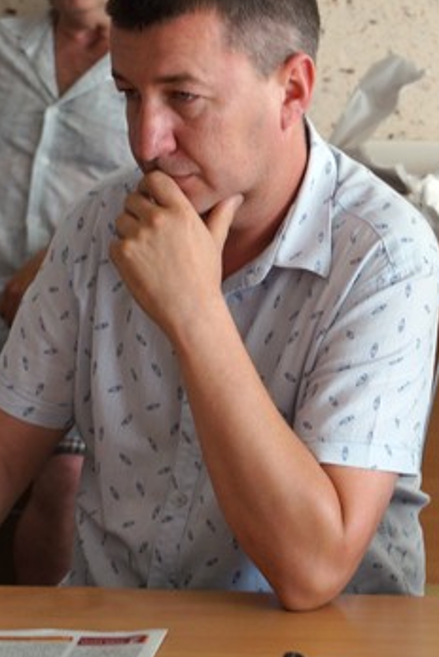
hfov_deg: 9.0
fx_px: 2756
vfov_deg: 13.6
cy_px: 296
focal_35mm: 151
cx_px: 494
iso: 250
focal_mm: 50
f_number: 5
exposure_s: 1/80
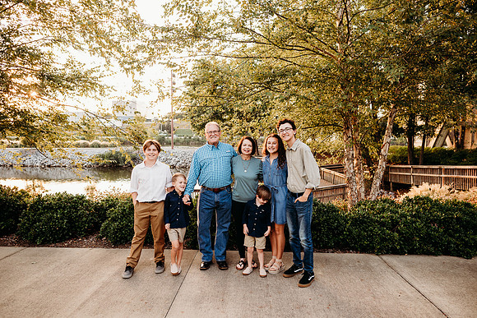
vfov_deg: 53.2
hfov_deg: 73.7
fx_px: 318
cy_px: 159
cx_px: 238
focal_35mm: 24
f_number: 3.2
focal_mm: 24
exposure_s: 1/200
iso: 320
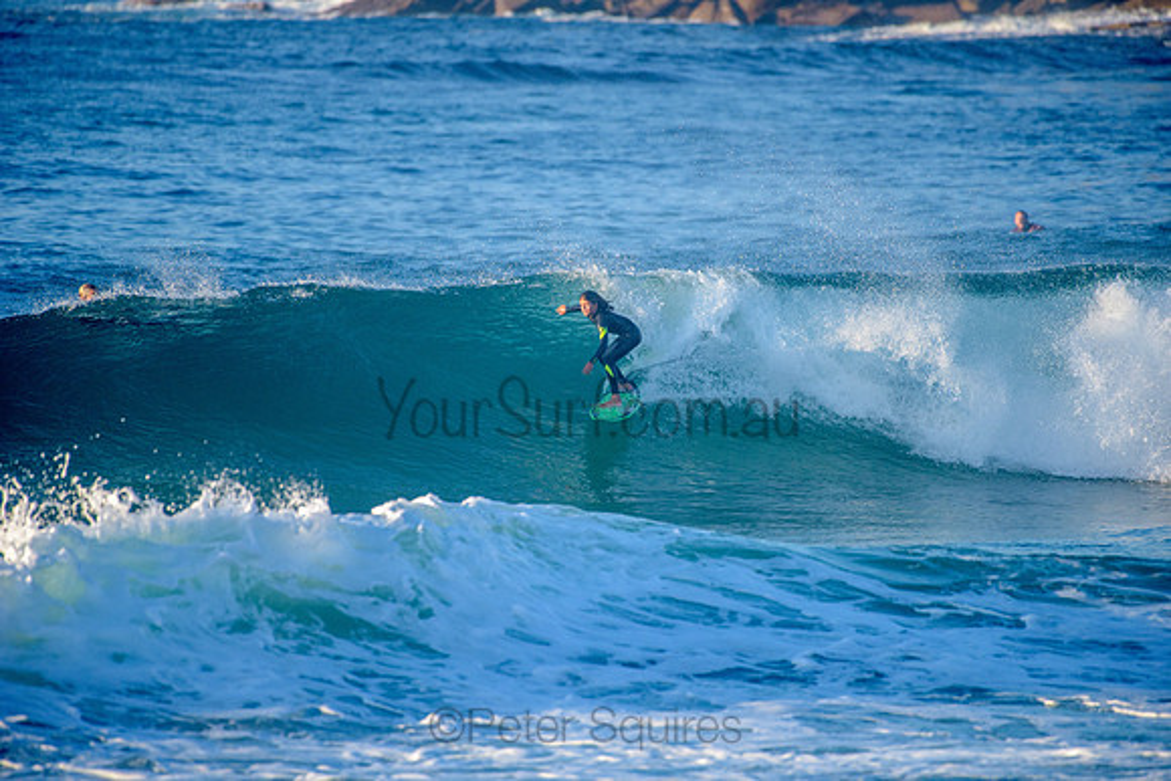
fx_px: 16267
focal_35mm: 500
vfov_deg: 2.8
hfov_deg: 4.1
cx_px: 586
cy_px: 390
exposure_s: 1/2000
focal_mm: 500
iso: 560
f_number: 5.6
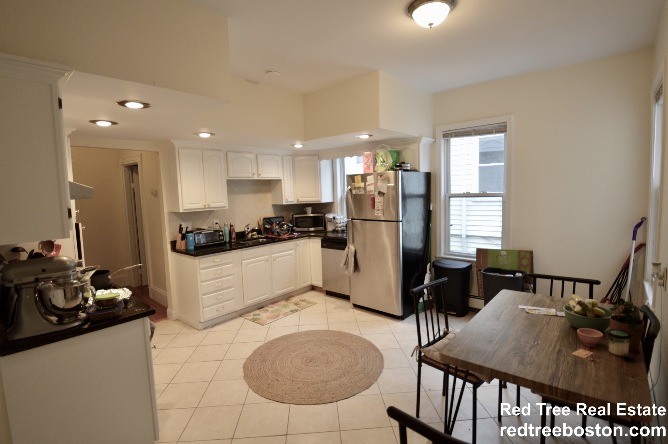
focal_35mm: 16
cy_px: 222
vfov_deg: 72.0
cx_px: 334
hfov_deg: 95.0
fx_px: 306
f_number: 3.5
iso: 640
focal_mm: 11
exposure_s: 1/60
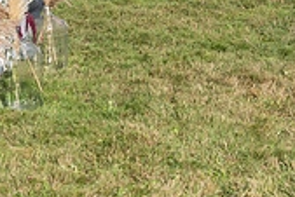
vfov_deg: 10.9
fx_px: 984
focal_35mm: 120
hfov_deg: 16.9
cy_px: -128
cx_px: 236
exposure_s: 1/8000
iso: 400
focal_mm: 35
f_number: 4.5
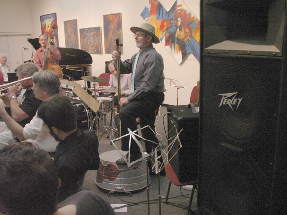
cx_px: 144
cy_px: 108
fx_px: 290
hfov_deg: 52.6
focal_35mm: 35
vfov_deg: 40.7
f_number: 2.8
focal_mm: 5.86
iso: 160
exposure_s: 1/40
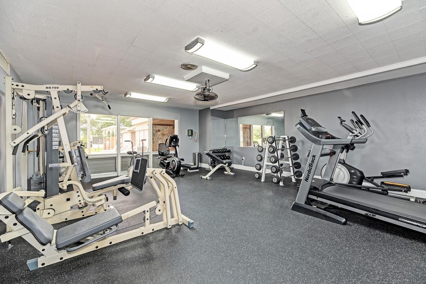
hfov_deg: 100.3
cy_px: 138
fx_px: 178
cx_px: 225
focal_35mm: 15
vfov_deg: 77.3
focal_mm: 14
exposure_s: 1/50
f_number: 5.6
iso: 800
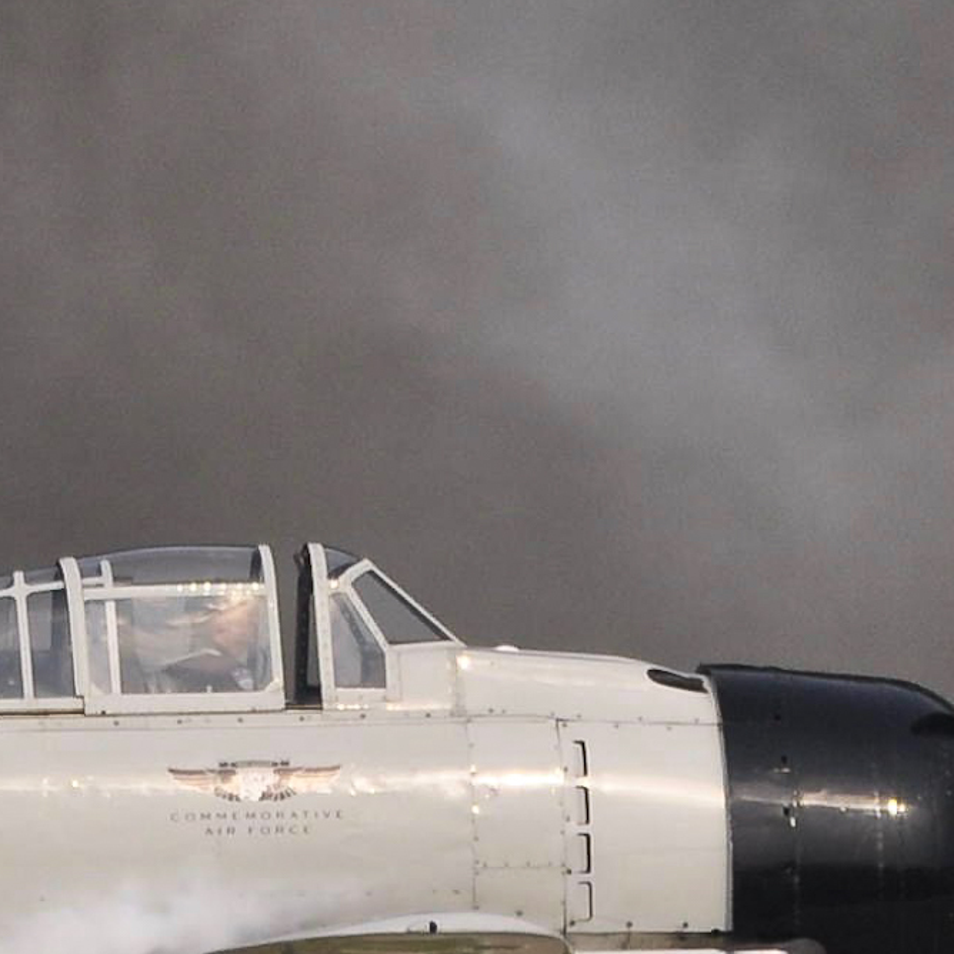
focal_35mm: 686
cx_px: -248
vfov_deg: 2.6
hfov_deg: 2.6
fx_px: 21389
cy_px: 838
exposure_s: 1/2000
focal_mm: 180
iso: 200
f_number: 5.6
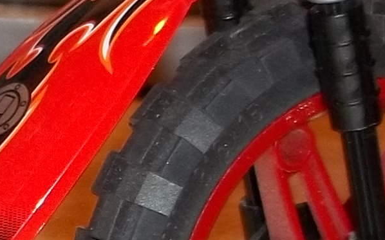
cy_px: 185
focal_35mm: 251
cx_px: -357
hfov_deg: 8.0
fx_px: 2632
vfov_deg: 5.2
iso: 64
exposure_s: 1/30
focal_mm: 5.9
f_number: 3.3
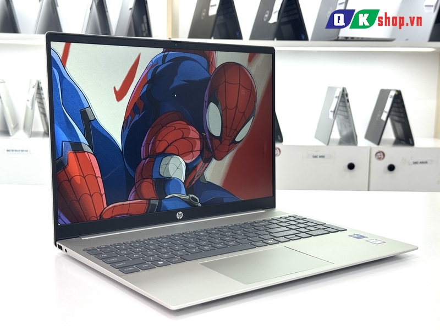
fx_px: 610
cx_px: 220
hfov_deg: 39.7
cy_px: 165
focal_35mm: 48
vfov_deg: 30.3
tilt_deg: -8.2
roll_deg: -0.4
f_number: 1.78
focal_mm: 6.76
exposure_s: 1/100
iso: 64
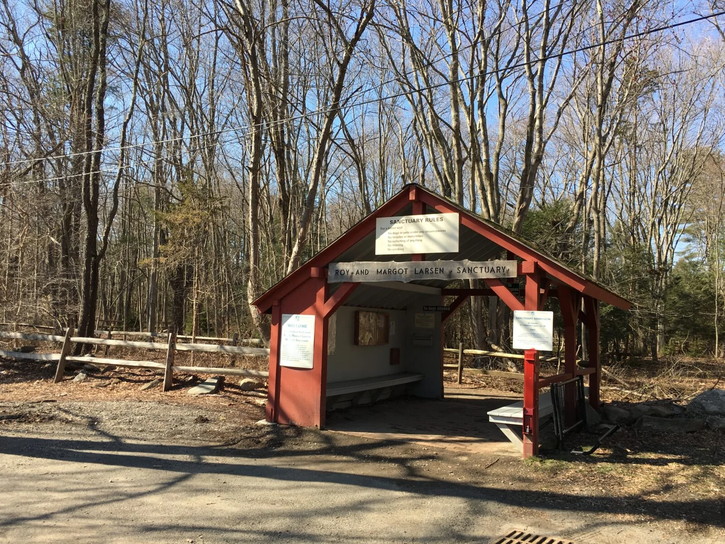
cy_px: 272
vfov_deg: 48.2
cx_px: 362
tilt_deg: +5.2
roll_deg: -2.5
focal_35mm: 29
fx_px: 607
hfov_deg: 61.7
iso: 25
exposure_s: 1/478
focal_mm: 4.15
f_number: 2.2
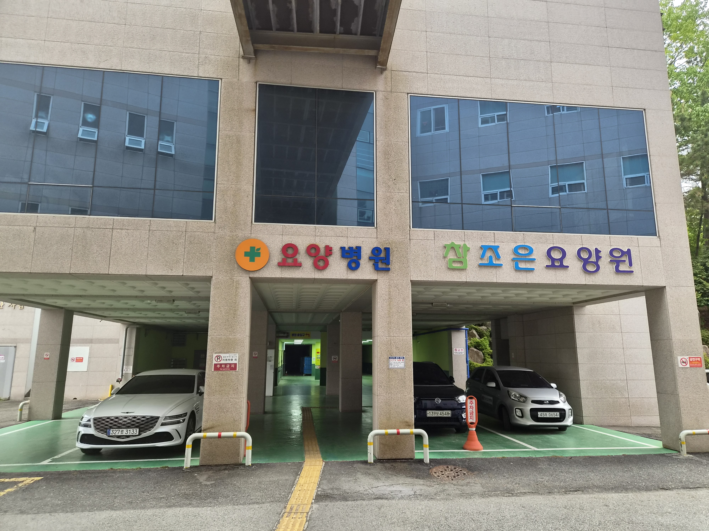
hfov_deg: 73.9
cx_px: 354
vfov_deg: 58.9
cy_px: 266
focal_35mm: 23
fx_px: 471
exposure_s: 1/180
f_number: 1.8
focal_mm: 5.4
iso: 200
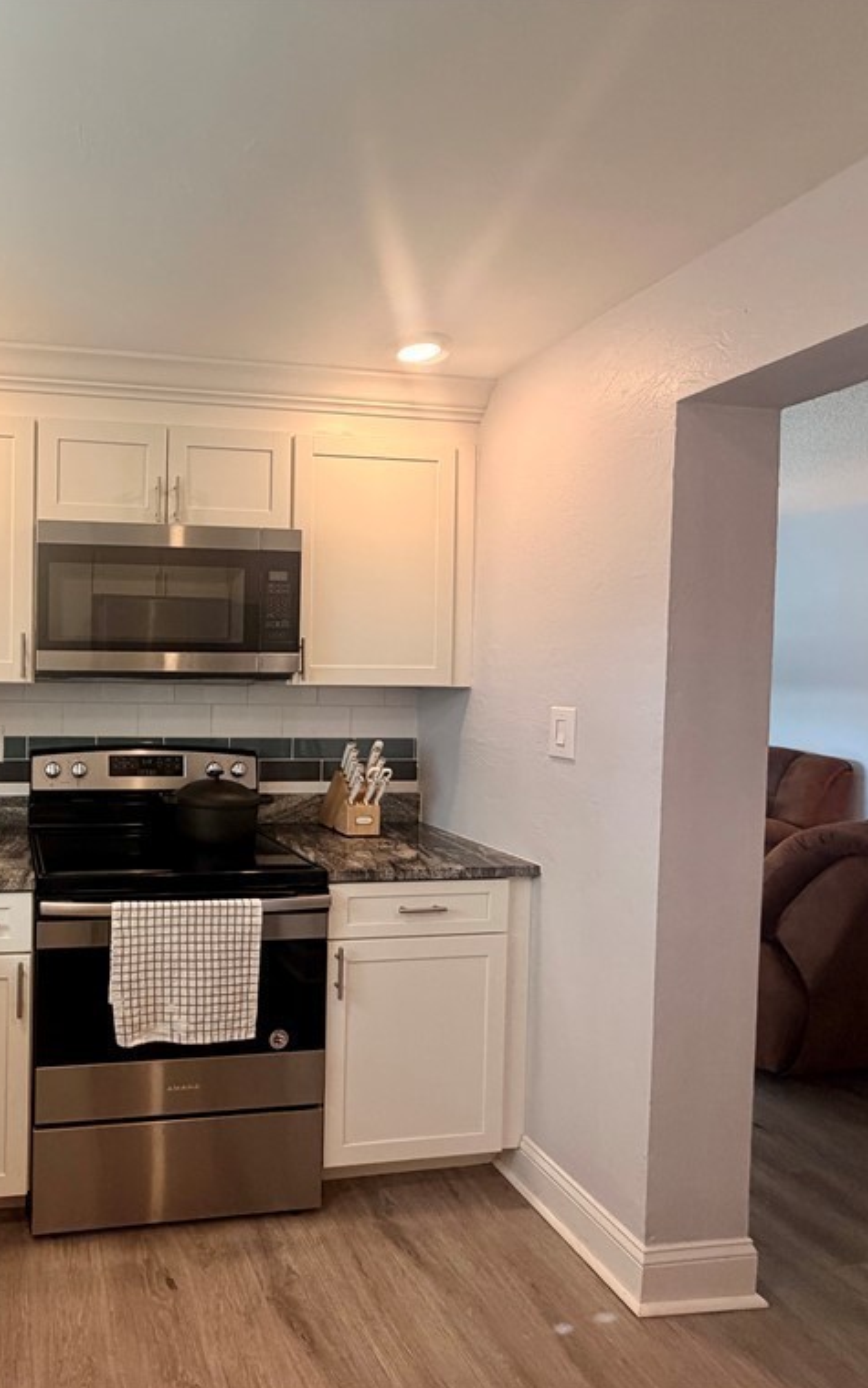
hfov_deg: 53.8
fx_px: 757
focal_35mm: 20
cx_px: 122
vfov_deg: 85.1
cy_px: 694
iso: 200
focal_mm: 2.22
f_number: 2.2
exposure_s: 1/120
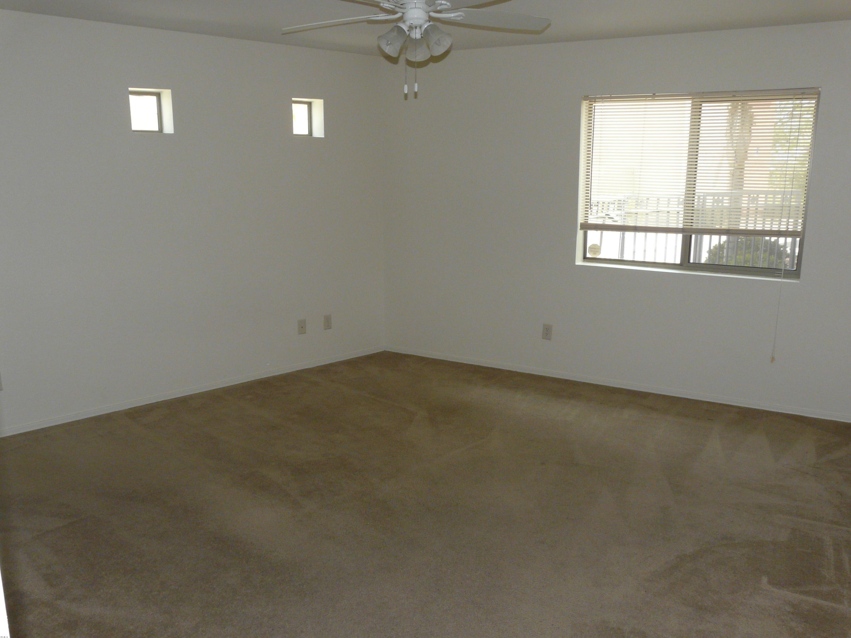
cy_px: 328
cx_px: 421
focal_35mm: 29
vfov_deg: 48.2
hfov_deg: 61.7
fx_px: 713
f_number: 5
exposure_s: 1/60
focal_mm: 4.6
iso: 160
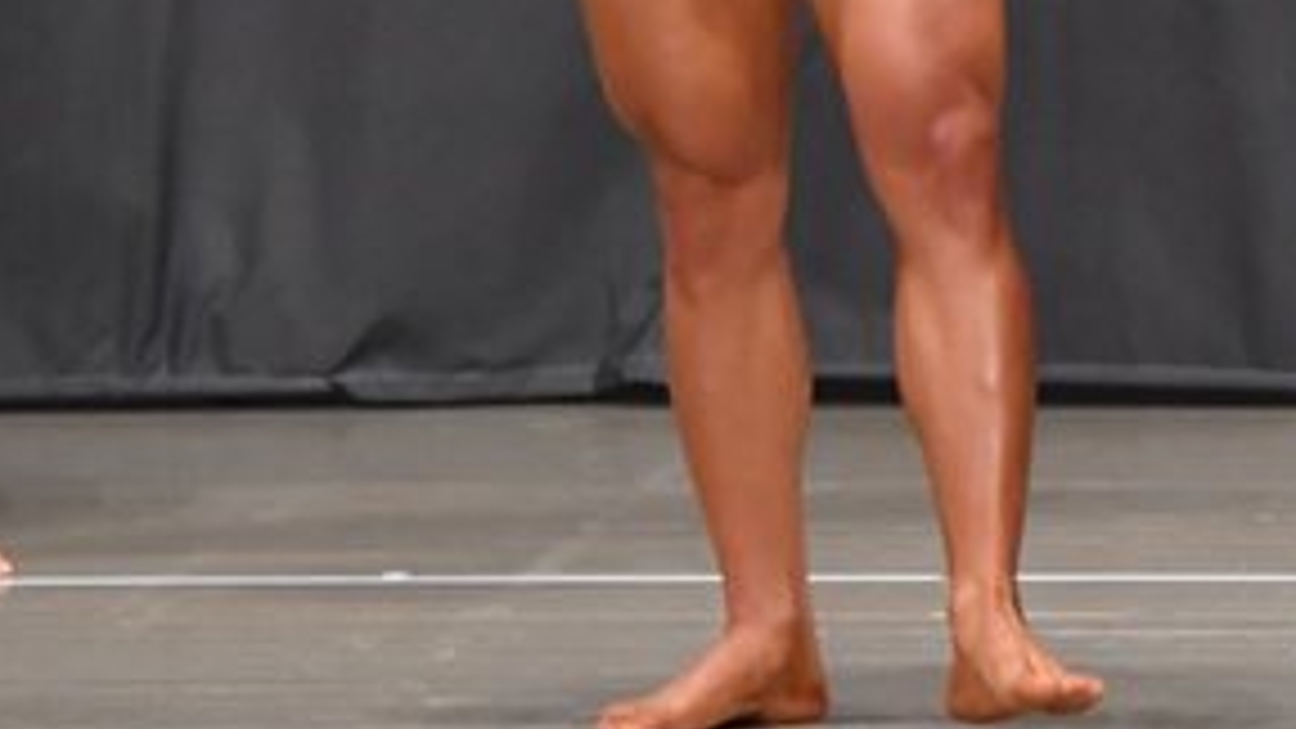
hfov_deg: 3.8
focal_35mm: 569
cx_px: 1442
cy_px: -248
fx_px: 19554
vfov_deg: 2.1
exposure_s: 1/400
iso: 6400
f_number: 5.6
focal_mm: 135
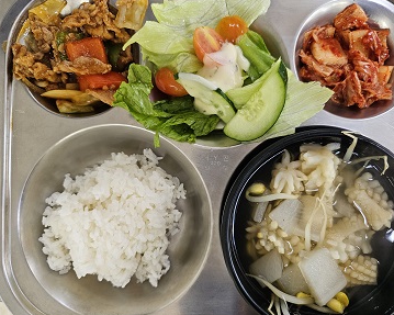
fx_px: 291
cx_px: 204
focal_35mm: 25
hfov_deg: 68.1
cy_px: 160
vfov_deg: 56.8
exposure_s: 1/100
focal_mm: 6.3
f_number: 1.7
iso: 400
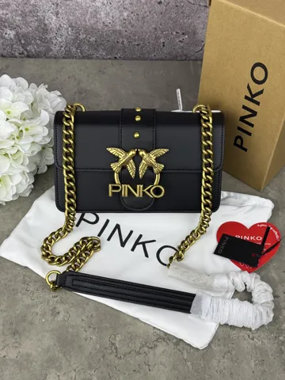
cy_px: 190
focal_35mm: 48
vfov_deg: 39.7
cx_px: 142
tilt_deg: -52.3
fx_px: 527
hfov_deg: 30.3
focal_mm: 6.76
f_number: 1.78
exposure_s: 1/488
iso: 64
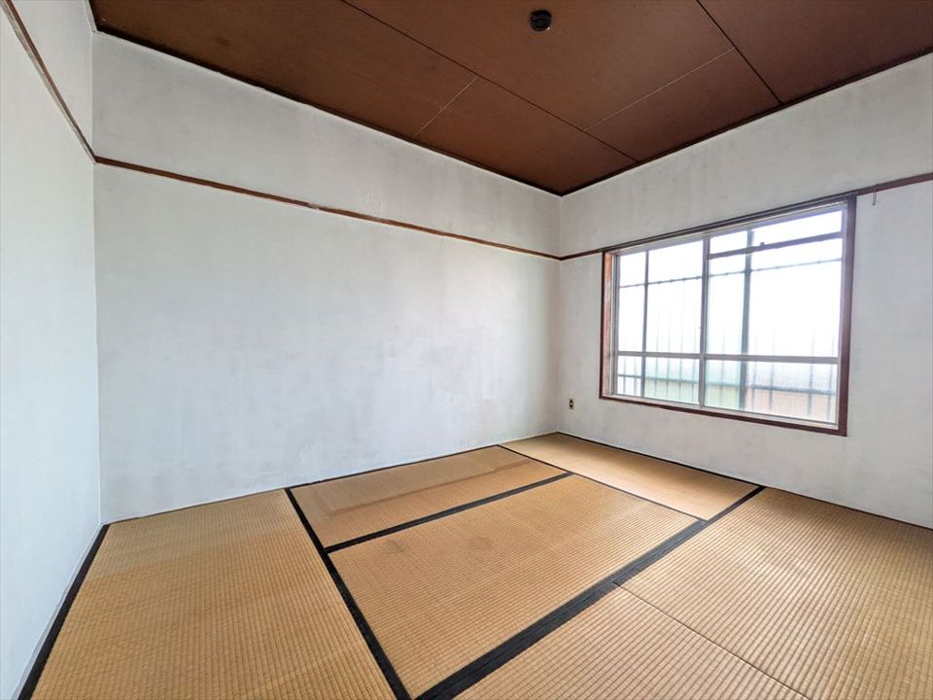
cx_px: 466
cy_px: 350
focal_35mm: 14
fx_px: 377
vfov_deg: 85.7
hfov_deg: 102.1
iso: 83
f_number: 2.2
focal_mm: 1.85
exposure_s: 1/101
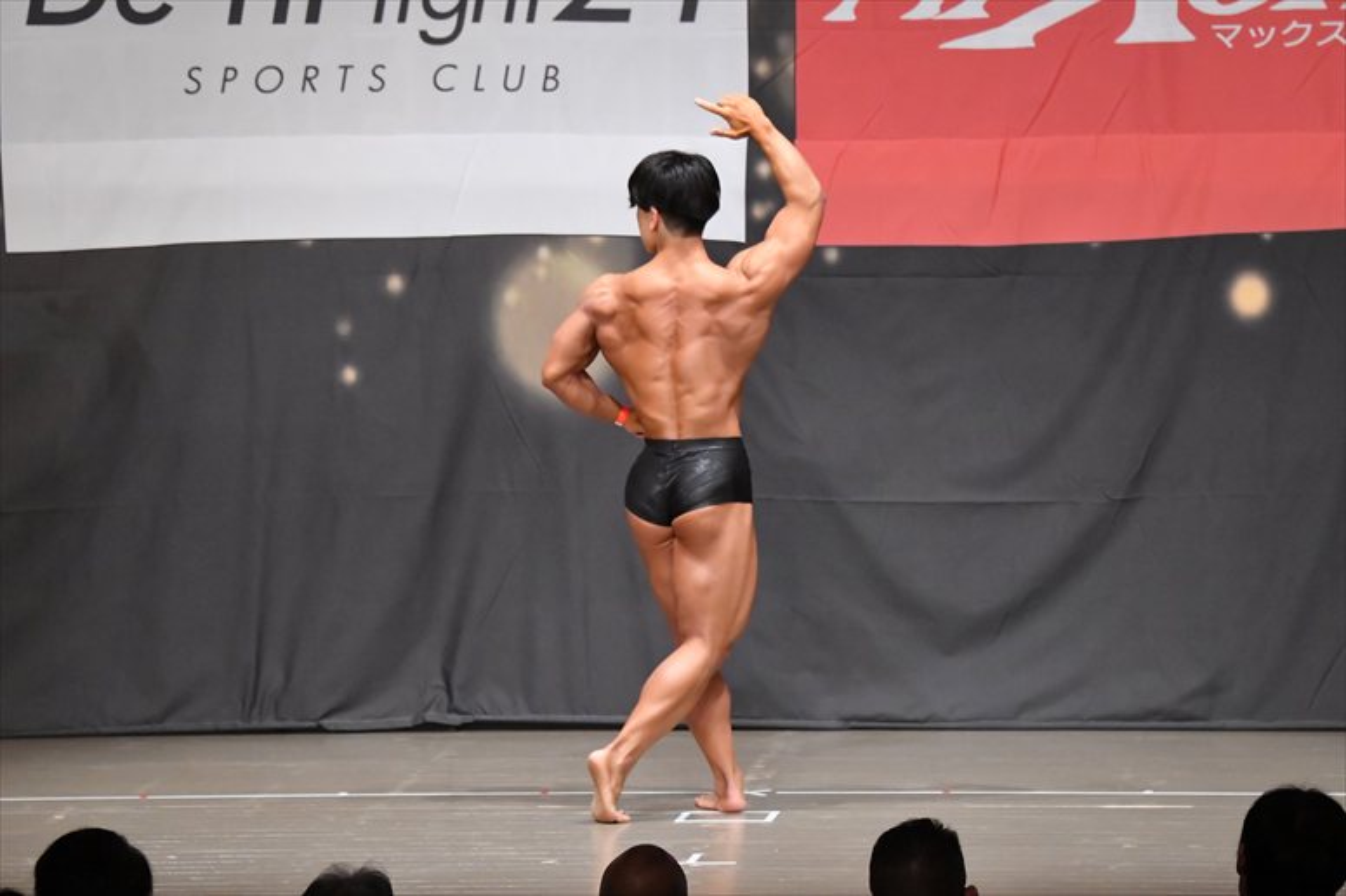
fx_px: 7549
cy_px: 448
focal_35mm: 202
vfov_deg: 6.8
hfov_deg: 10.2
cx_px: 673
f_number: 5.6
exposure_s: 1/400
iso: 8000
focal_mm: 135
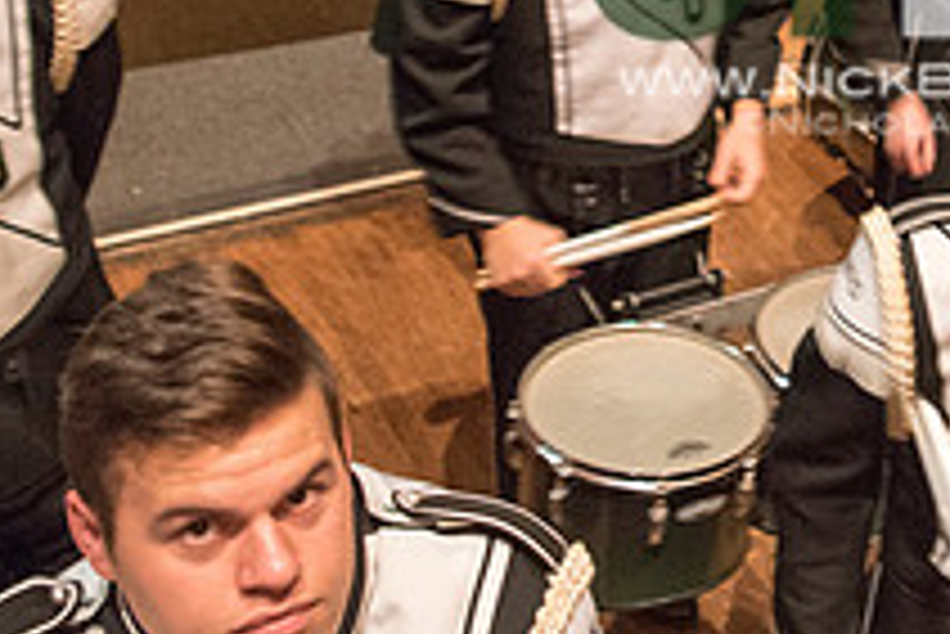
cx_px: 927
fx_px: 1743
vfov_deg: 19.7
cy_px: -79
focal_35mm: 66
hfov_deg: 28.8
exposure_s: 1/25
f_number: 2.8
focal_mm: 24
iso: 4000
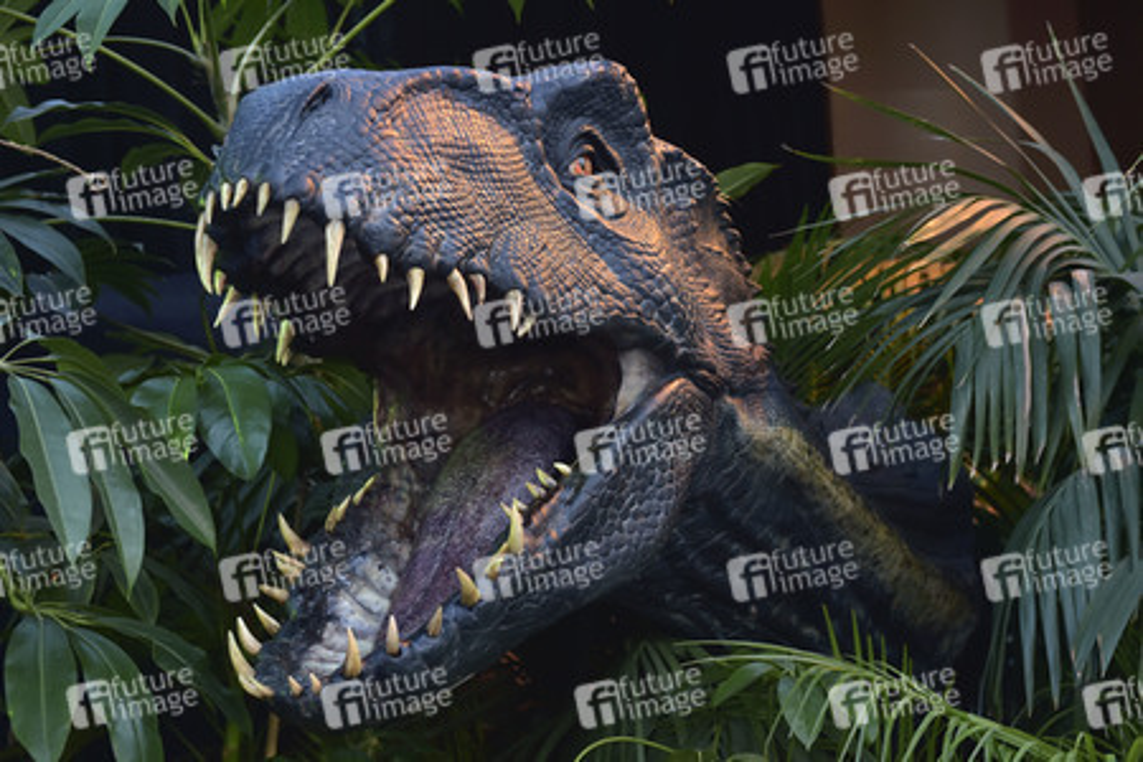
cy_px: 381
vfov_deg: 19.5
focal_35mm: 70
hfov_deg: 28.8
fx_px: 2222
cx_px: 572
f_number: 6.3
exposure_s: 1/320
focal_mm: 70
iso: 320
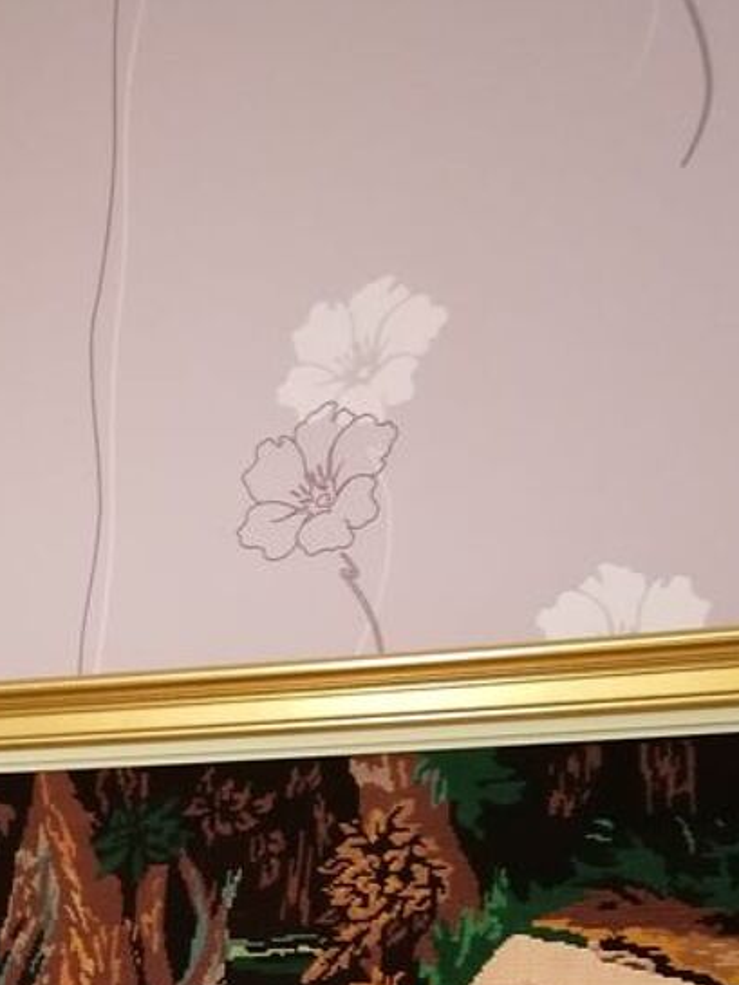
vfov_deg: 26.5
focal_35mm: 66
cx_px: 215
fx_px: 1878
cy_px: 1141
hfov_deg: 22.1
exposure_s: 1/16.7
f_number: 1.8
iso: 1000
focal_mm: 4.75
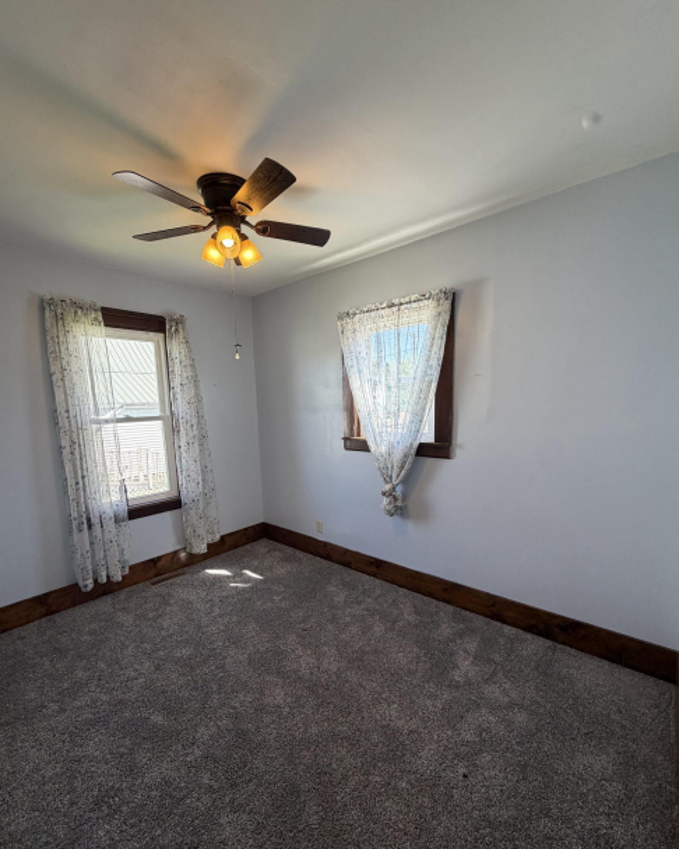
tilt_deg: -8.0
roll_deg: +2.1
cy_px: 456
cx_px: 340
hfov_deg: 84.0
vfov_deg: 96.6
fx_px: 377
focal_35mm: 15
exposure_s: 1/120
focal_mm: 2.22
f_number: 2.2
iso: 200
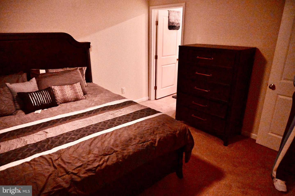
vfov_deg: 53.1
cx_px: 148
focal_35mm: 24
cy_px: 98
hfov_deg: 73.7
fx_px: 197
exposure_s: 1/800
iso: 10000
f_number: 4
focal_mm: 24
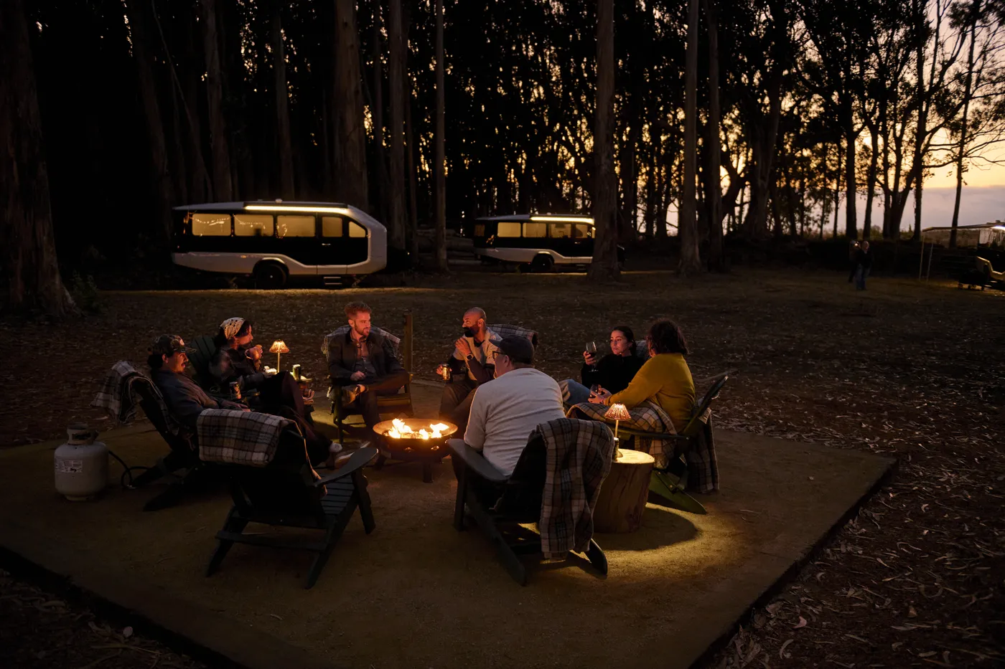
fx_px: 893
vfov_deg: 41.1
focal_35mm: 32
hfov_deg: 58.7
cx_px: 502
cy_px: 334
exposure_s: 1/80
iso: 4000
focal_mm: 32
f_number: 2.8
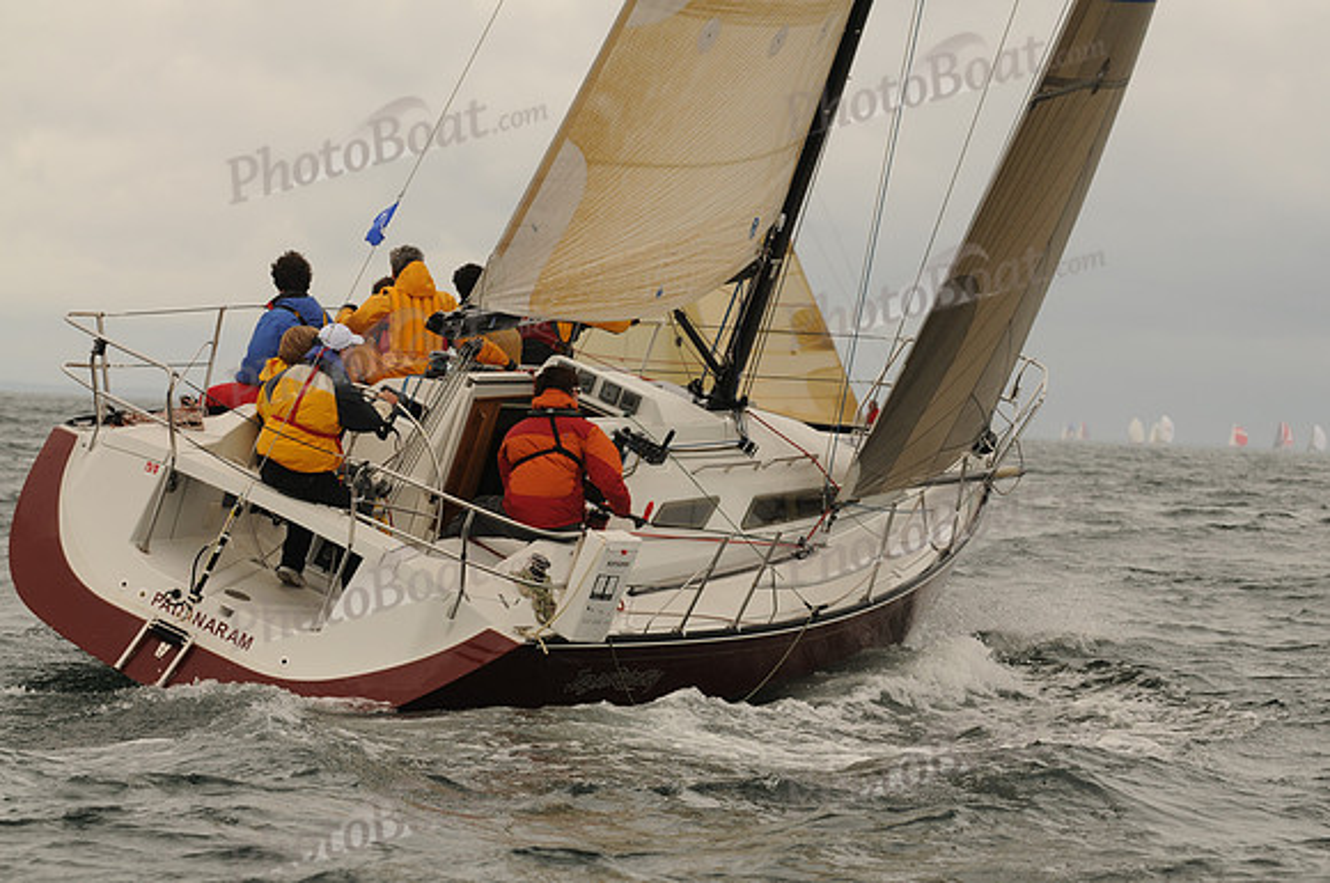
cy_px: 442
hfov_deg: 11.4
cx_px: 665
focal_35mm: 180
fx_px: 6641
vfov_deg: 7.6
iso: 200
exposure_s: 1/640
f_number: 6.3
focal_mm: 120
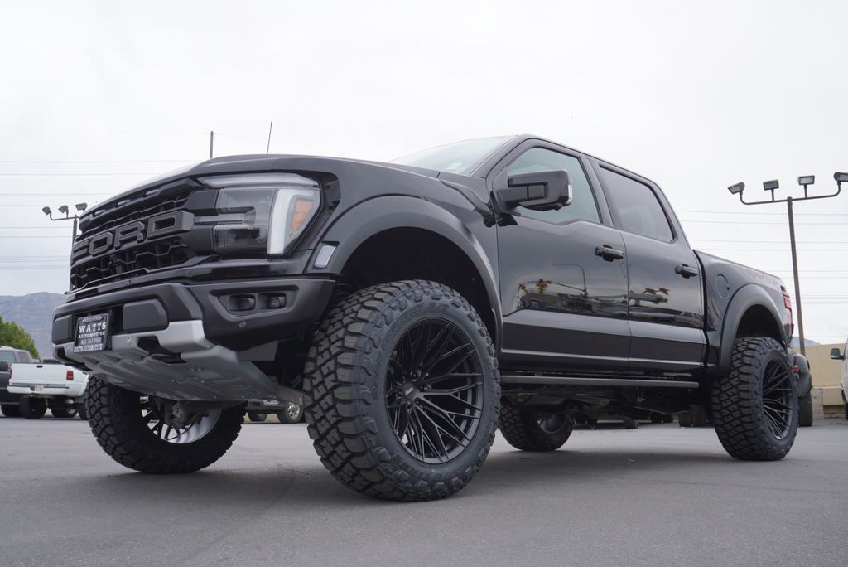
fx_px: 813
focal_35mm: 34
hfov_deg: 55.1
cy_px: 284
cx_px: 424
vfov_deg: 38.4
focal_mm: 23
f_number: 7.1
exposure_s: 1/200
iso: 100
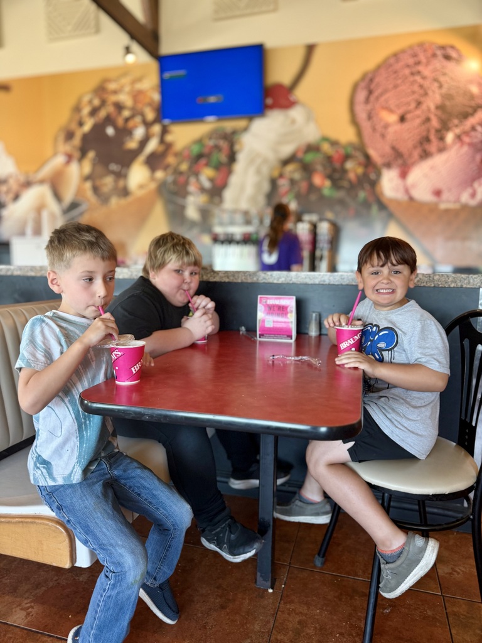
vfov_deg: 71.6
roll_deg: -1.0
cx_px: 241
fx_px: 446
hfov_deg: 56.8
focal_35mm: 24
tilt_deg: -7.8
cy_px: 322
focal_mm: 6.76
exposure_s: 1/60
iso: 125
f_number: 1.78
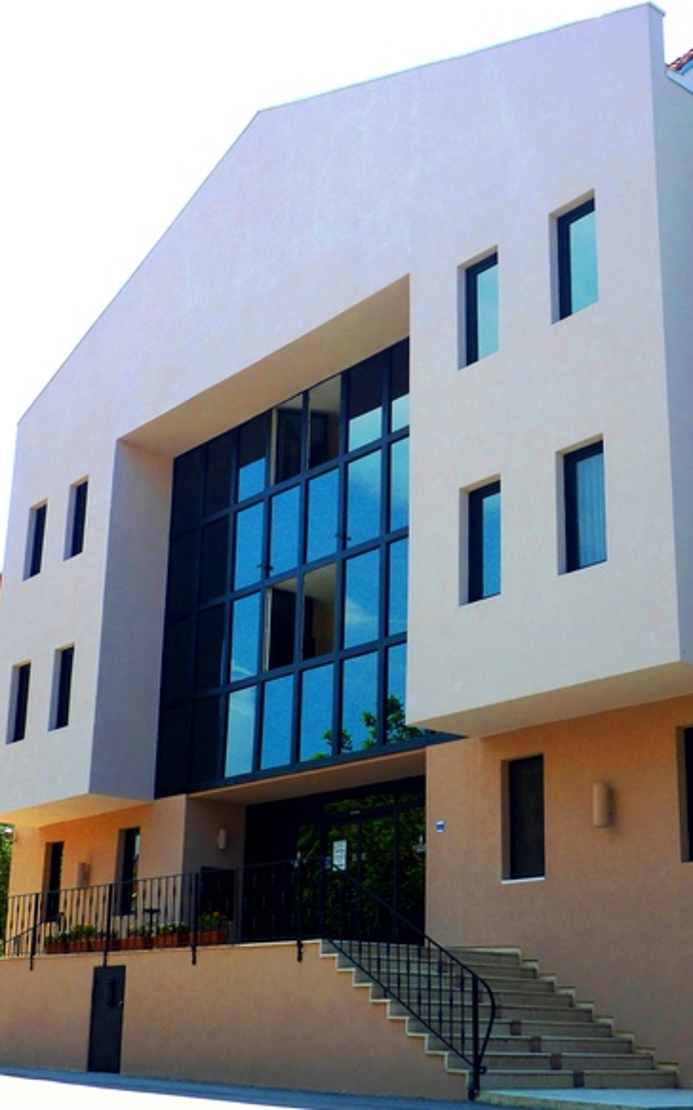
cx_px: 383
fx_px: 1452
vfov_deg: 41.8
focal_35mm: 48
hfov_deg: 26.8
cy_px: 554
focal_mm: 7.8
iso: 80
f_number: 4.3
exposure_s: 1/320
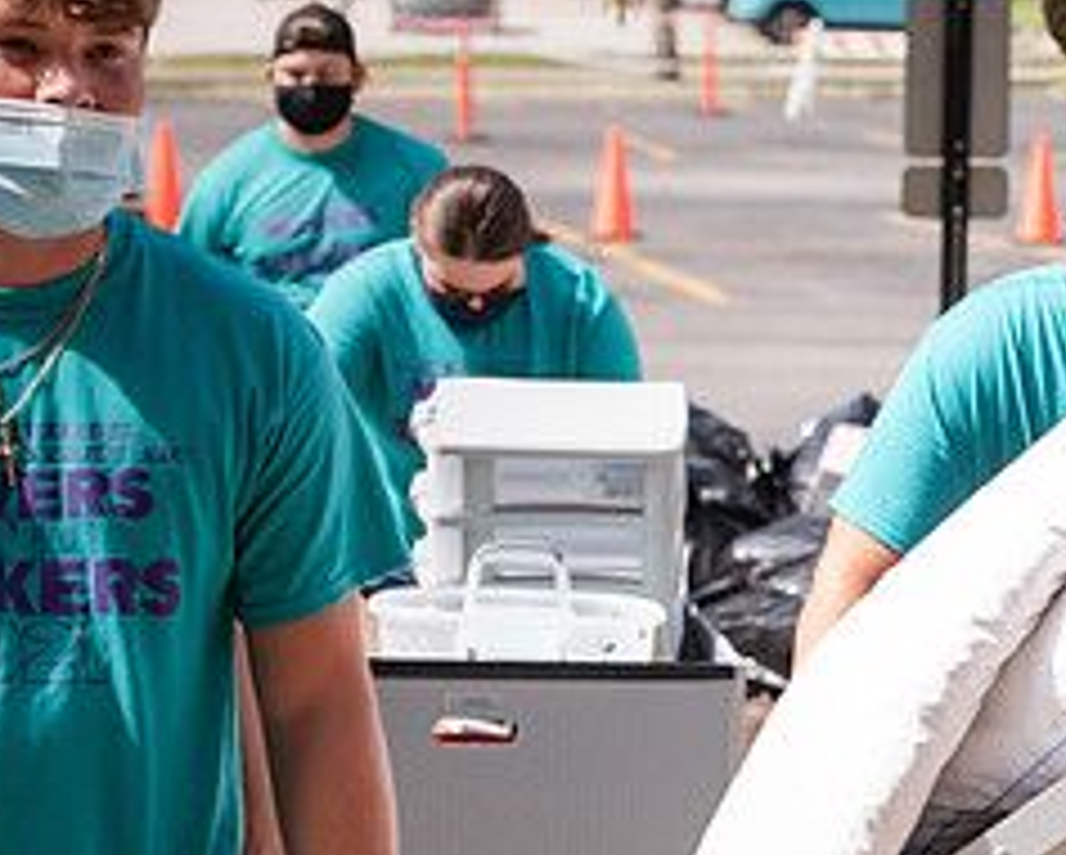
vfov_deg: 8.6
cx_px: 1053
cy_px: 466
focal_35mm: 179
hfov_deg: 10.7
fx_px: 5652
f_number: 5
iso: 125
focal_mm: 78
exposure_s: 1/400
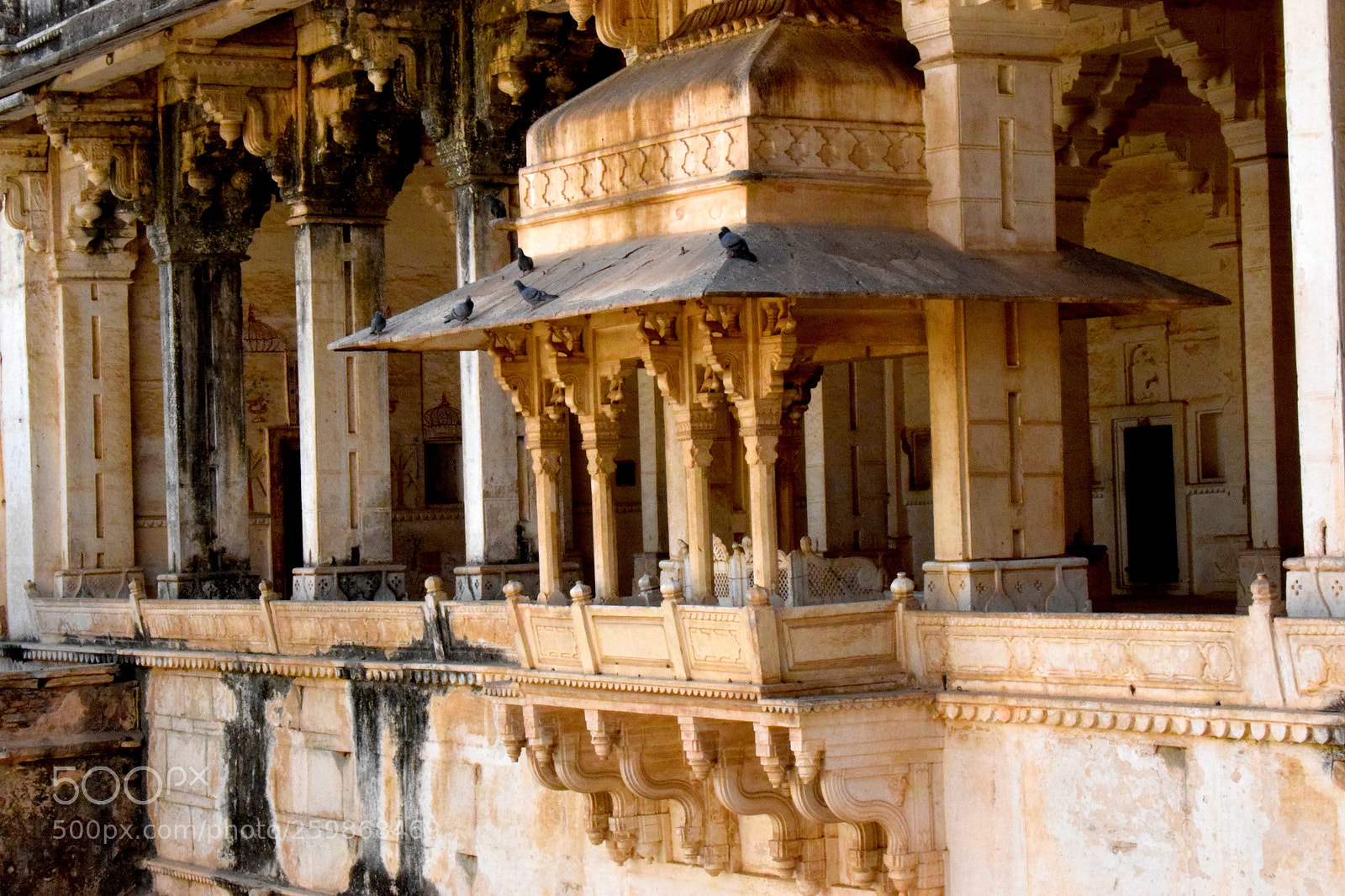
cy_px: 448
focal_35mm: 82
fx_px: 3081
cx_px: 672
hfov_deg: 24.6
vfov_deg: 16.5
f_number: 32
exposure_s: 1/200
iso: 4000
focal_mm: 55
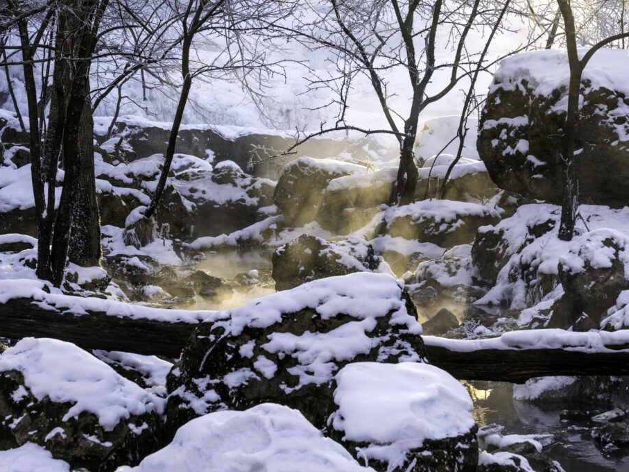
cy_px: 236
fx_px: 2071
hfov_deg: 17.3
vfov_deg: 13.0
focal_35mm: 114
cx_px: 352
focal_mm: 70
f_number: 8
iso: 100
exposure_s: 1/40
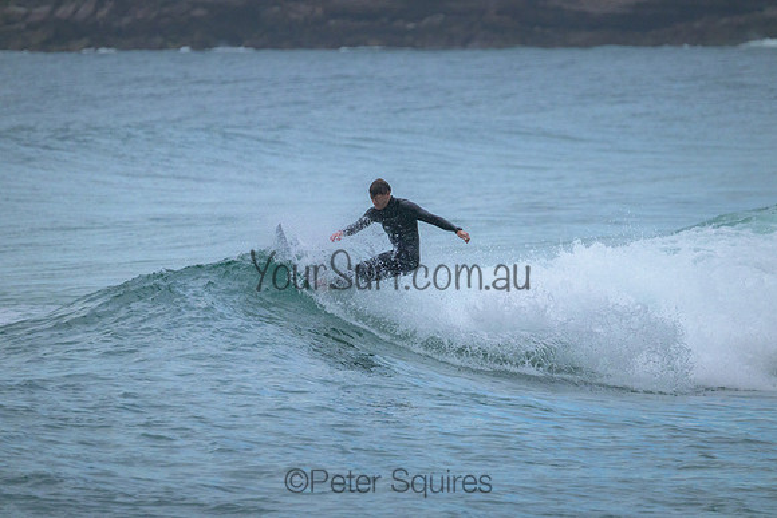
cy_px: 259
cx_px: 388
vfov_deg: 2.3
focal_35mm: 610
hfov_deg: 3.4
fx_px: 13168
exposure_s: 1/1250
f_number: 11
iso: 2800
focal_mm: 610
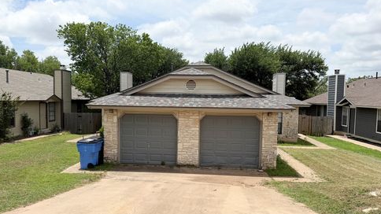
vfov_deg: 42.8
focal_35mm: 27
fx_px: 273
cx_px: 190
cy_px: 115
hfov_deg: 69.9
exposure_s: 1/9091
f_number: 1.78
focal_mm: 6.76
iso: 80
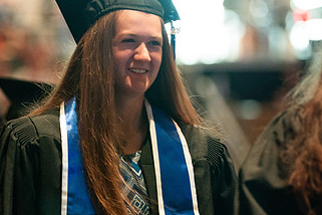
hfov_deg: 7.1
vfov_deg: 4.8
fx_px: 2585
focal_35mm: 289
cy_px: 123
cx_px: 126
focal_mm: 160
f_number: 2.8
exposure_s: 1/125
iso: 2500
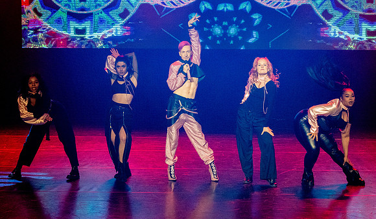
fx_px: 850
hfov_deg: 24.9
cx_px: 187
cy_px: 121
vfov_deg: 14.7
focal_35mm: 85
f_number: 4
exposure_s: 1/200
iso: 10000
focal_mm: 53
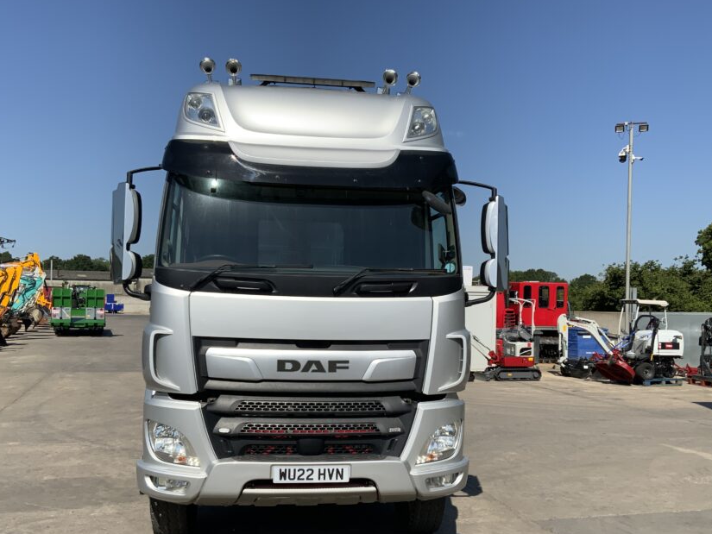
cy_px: 308
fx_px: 741
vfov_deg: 39.6
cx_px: 366
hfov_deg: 51.3
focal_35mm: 36
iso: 20
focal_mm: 3
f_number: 1.8
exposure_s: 1/3125
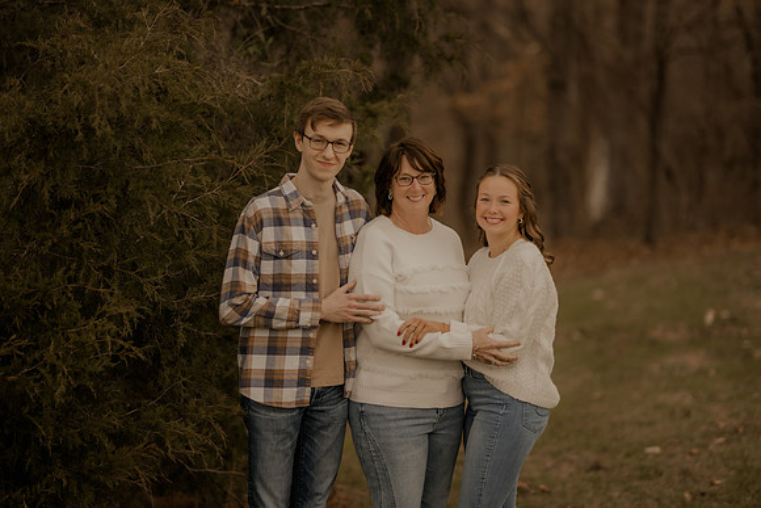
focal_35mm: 88
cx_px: 380
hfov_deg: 23.2
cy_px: 254
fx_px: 1856
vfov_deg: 15.6
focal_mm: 85
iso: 200
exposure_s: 1/800
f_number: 1.4
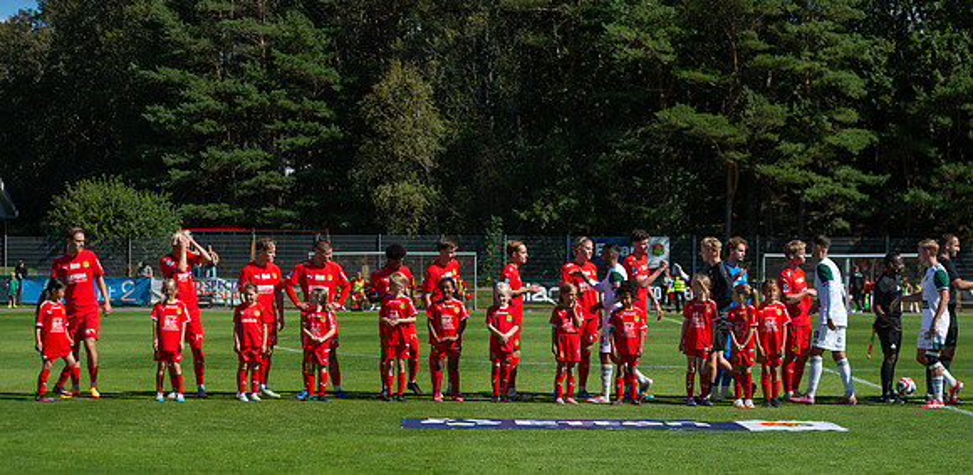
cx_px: 459
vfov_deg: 13.2
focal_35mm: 82
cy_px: 343
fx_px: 2040
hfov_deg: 26.8
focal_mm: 70
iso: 125
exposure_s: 1/2000
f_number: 4
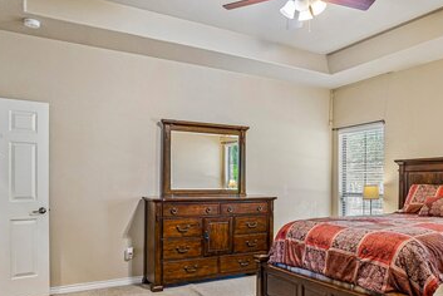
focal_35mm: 29
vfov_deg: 44.6
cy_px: 188
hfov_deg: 63.0
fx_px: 357
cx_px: 269
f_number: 8
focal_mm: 16
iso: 400
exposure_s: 1/6
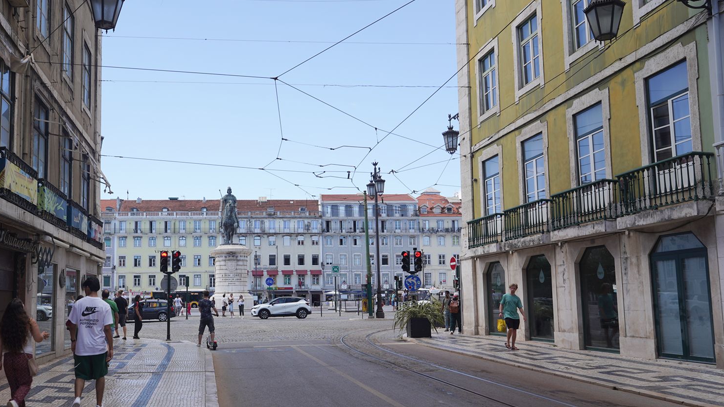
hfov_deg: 56.9
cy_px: 225
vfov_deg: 34.6
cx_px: 250
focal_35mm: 34
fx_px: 653
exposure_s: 1/100
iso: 100
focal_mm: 24
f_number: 10
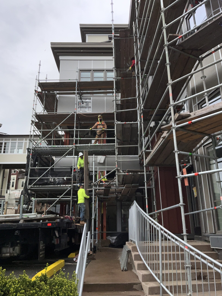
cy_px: 148
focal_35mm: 29
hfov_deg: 48.2
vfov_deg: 61.7
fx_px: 248
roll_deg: -0.2
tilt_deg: +18.9
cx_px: 111
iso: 16
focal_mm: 3
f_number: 1.8
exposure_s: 1/1730
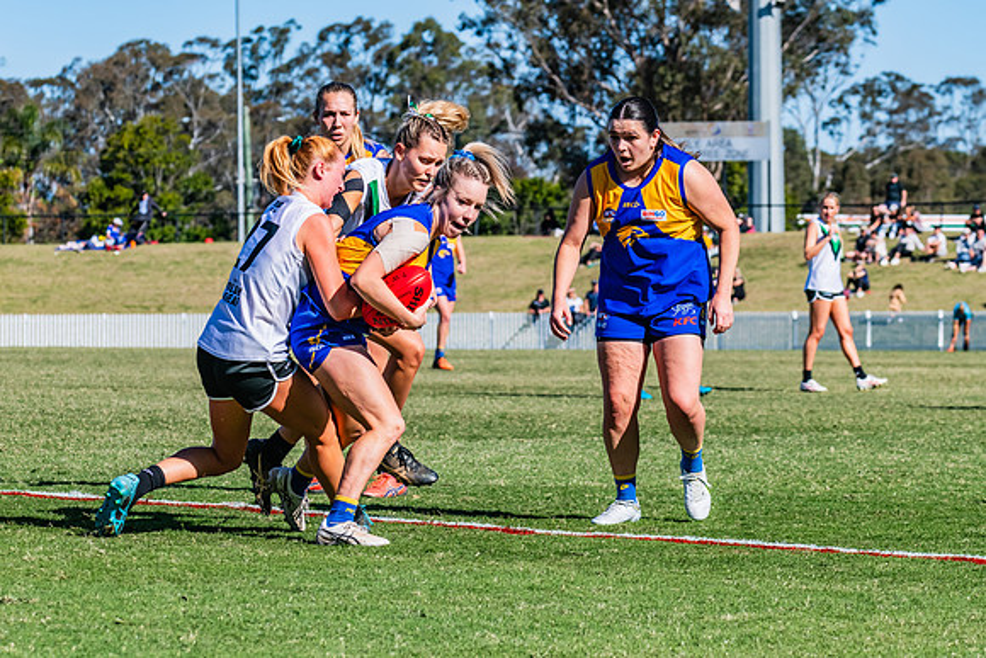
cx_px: 430
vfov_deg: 7.1
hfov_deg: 10.6
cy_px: 331
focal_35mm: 193
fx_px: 5289
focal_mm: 170
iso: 640
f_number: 11
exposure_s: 1/1250
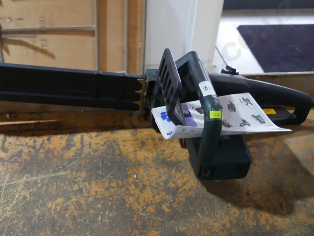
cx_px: 128
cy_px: 129
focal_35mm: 37
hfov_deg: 49.9
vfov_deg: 38.6
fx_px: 336
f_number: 3.5
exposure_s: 1/60
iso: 640
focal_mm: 14
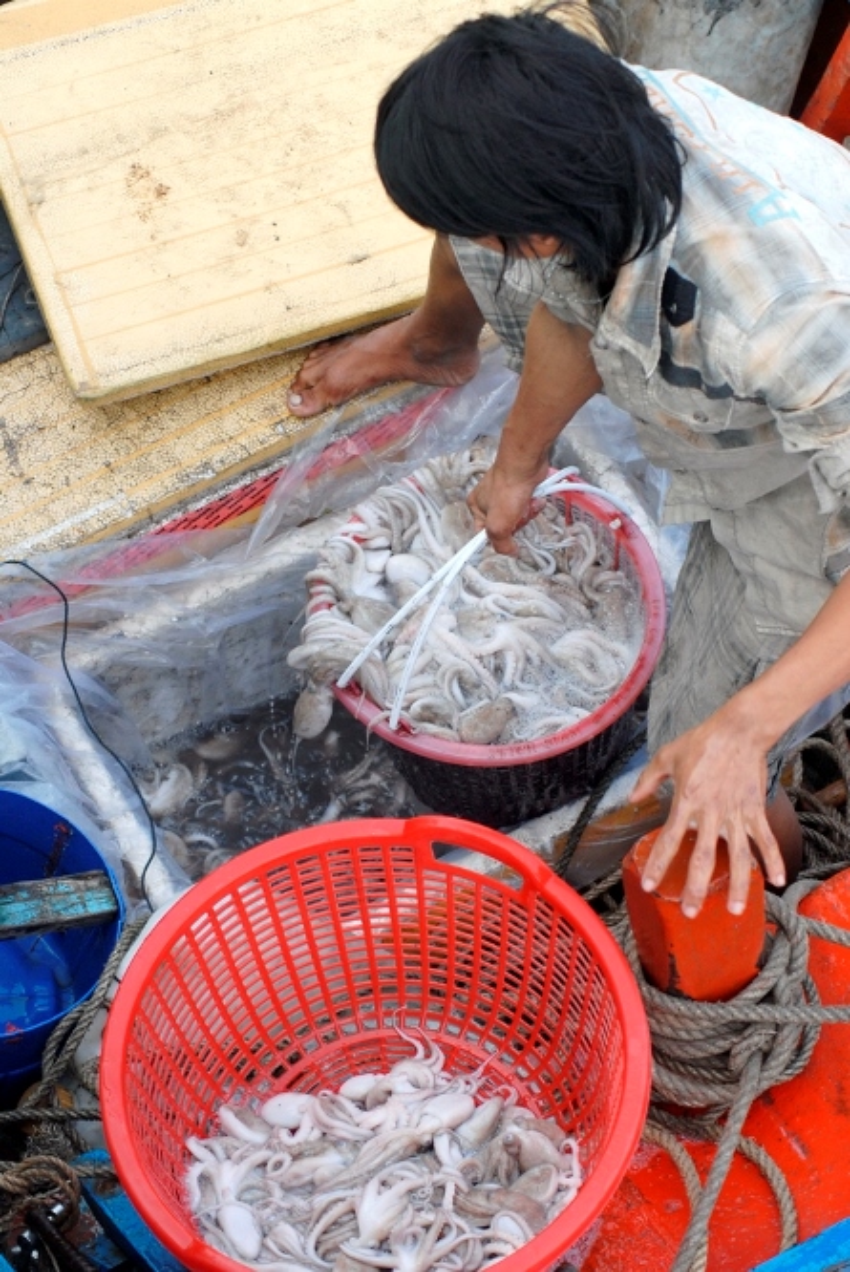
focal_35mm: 112
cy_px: 636
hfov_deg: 12.2
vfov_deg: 18.2
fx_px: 3978
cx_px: 425
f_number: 7.1
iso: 250
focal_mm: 75
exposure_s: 1/180
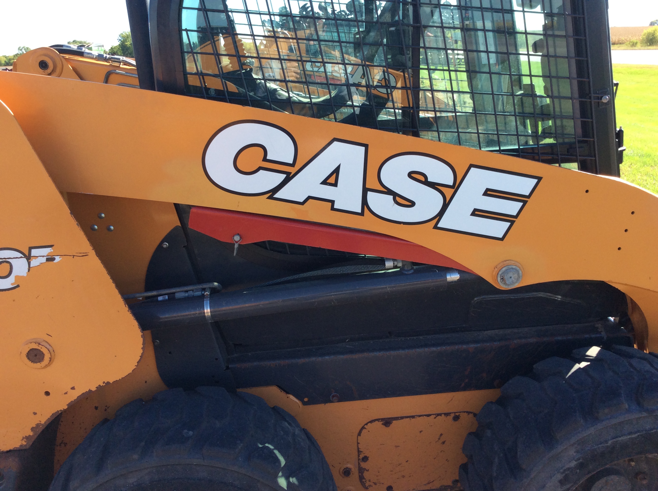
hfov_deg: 56.9
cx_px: 329
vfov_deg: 44.1
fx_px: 607
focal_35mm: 32
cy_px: 246
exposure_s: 1/369
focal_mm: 3.3
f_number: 2.4
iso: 32
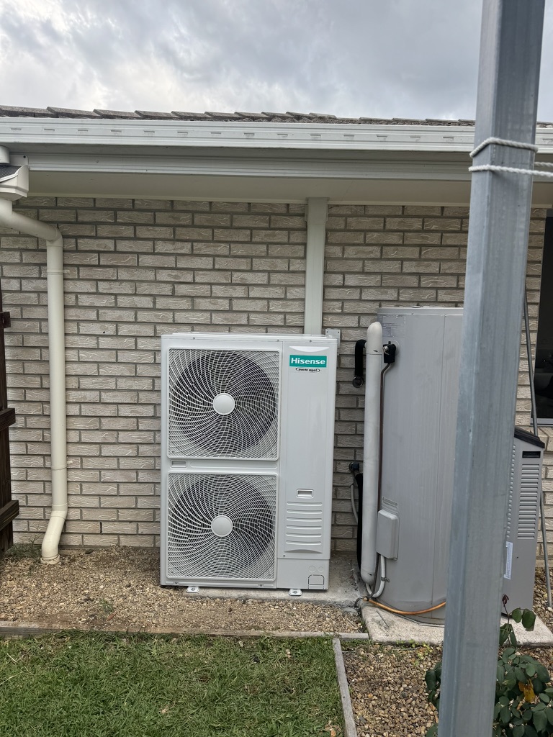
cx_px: 276
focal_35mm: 24
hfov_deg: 56.8
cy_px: 368
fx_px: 511
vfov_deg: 71.6
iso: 80
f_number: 1.78
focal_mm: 6.76
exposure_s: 1/1094
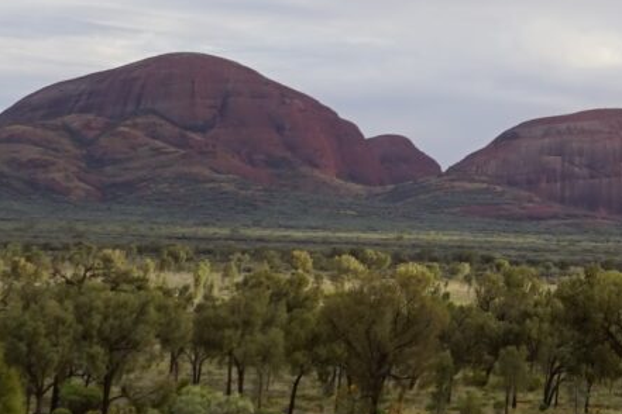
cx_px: 764
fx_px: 3006
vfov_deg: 7.8
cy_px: -193
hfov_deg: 11.6
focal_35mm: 174
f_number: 8
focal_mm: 30
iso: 100
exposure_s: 1/100
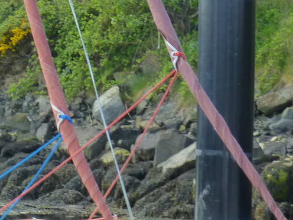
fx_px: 1693
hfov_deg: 9.8
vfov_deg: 7.3
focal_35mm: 200
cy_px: 291
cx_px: -30
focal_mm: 11
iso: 160
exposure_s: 1/160
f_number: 4.8
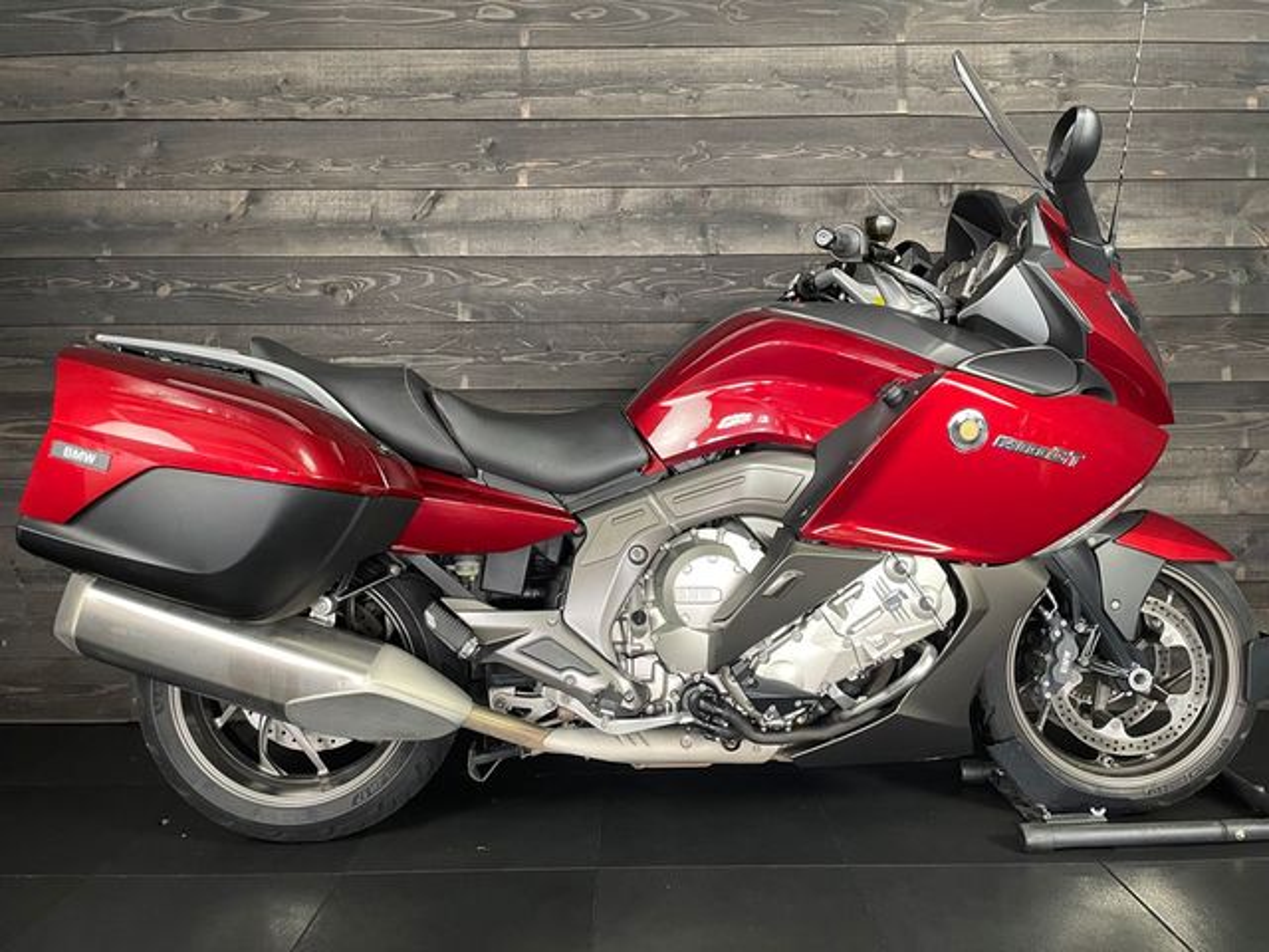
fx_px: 953
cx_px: 634
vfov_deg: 53.1
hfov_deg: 67.3
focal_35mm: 26
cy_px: 476
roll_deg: +1.2
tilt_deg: -3.2
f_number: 1.6
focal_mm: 4.2
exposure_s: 1/50
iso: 250
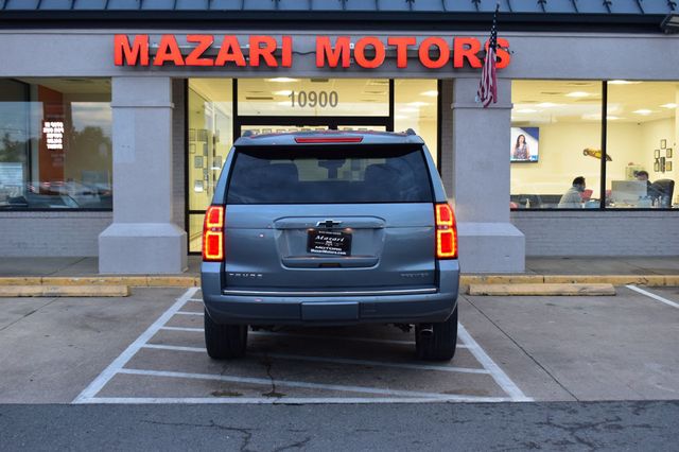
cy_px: 226
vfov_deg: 29.8
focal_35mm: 45
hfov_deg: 43.6
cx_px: 340
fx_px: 848
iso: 400
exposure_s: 1/20
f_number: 6.3
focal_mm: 30
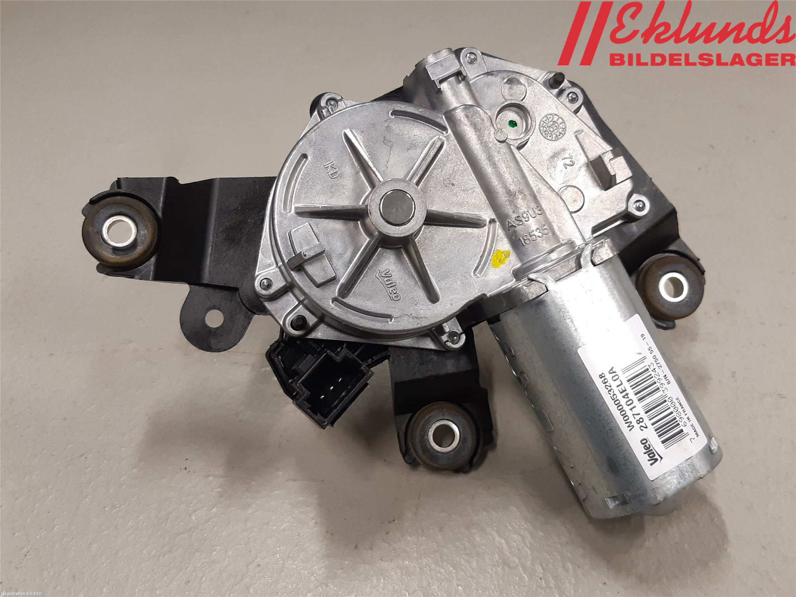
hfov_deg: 67.3
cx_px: 398
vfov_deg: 53.1
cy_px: 298
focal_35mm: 26
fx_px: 598
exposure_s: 1/50
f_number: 1.7
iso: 100
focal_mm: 3.93
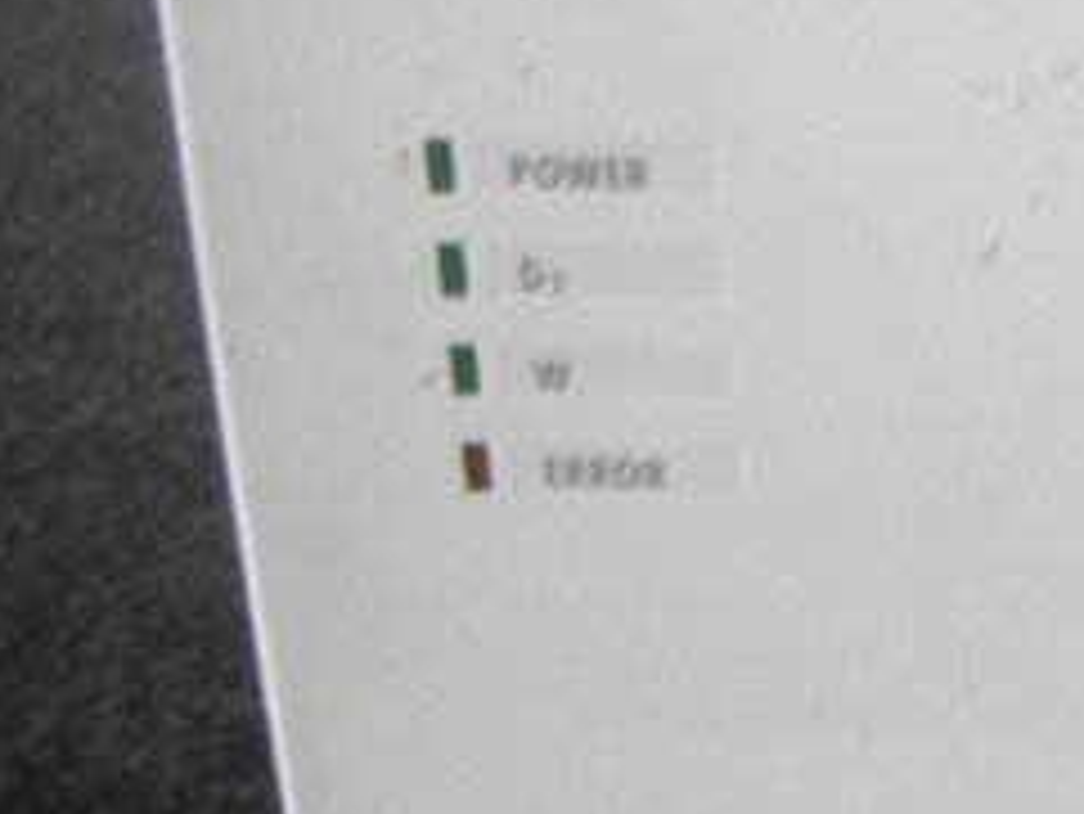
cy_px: 54
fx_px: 4261
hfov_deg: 13.6
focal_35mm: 136
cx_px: 1669
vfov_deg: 10.8
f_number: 3.3
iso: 200
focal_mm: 6.8
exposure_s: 1/16.1
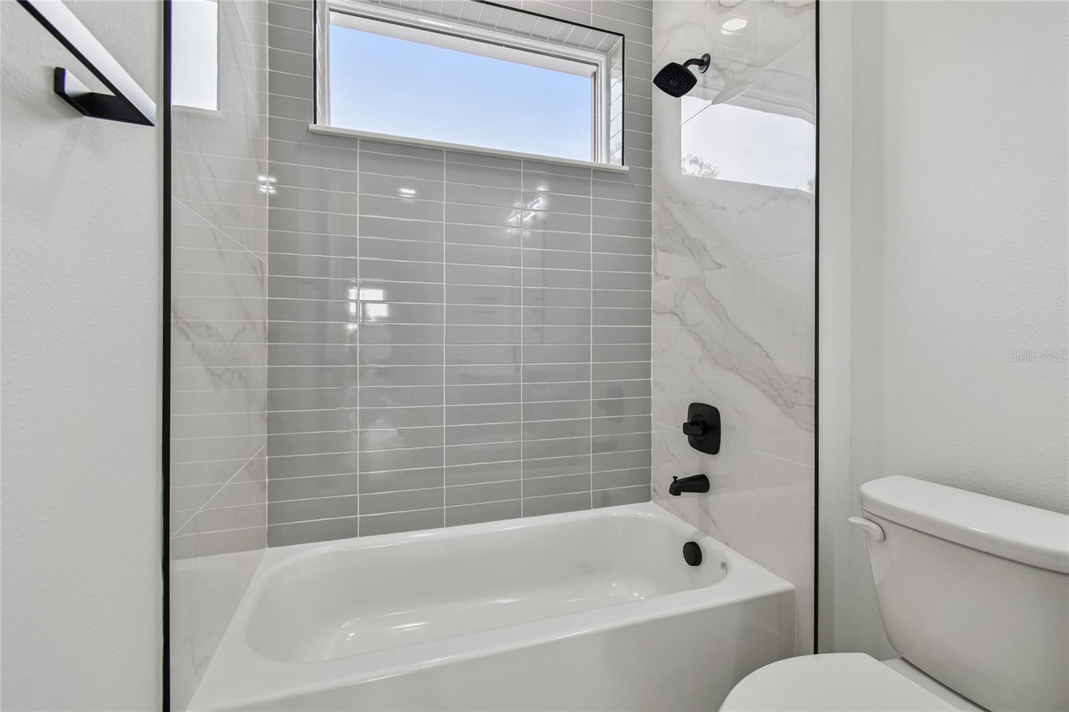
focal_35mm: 15
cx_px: 534
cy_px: 356
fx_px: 445
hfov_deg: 100.4
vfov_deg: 77.3
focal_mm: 10
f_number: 7.1
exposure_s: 1/10
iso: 100
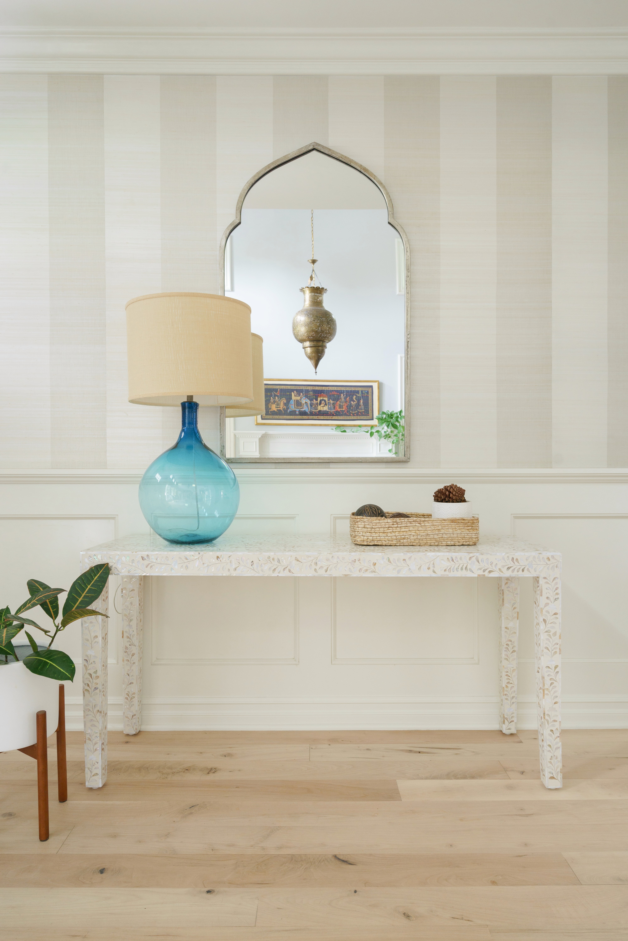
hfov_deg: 57.2
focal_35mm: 22
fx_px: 576
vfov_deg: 78.6
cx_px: 314
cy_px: 470
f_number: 7.1
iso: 500
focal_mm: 22
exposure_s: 1/3
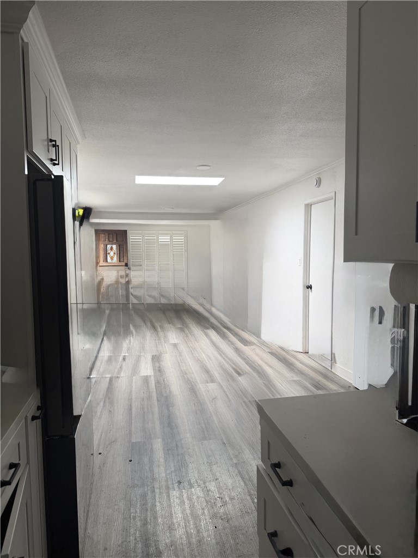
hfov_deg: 56.8
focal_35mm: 24
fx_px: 386
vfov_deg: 71.6
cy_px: 279
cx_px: 209
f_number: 1.78
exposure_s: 1/121
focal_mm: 6.76
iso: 125
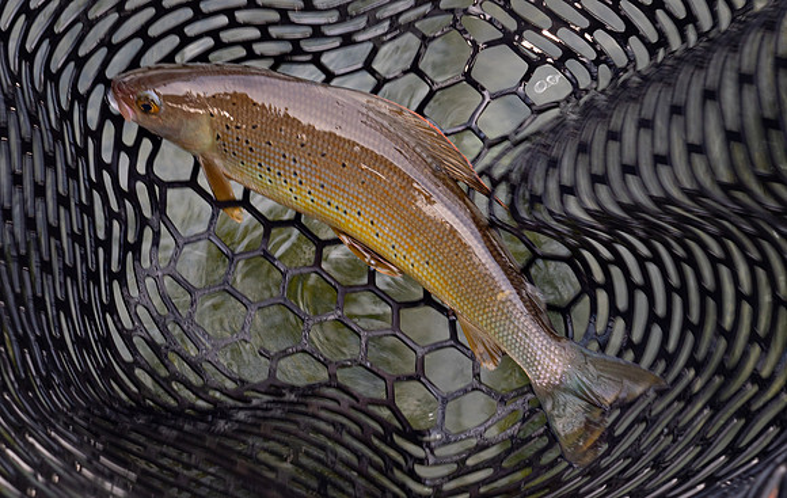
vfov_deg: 19.5
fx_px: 1452
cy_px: 265
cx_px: 288
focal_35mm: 67
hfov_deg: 30.2
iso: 320
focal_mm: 23
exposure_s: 1/25
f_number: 5.6
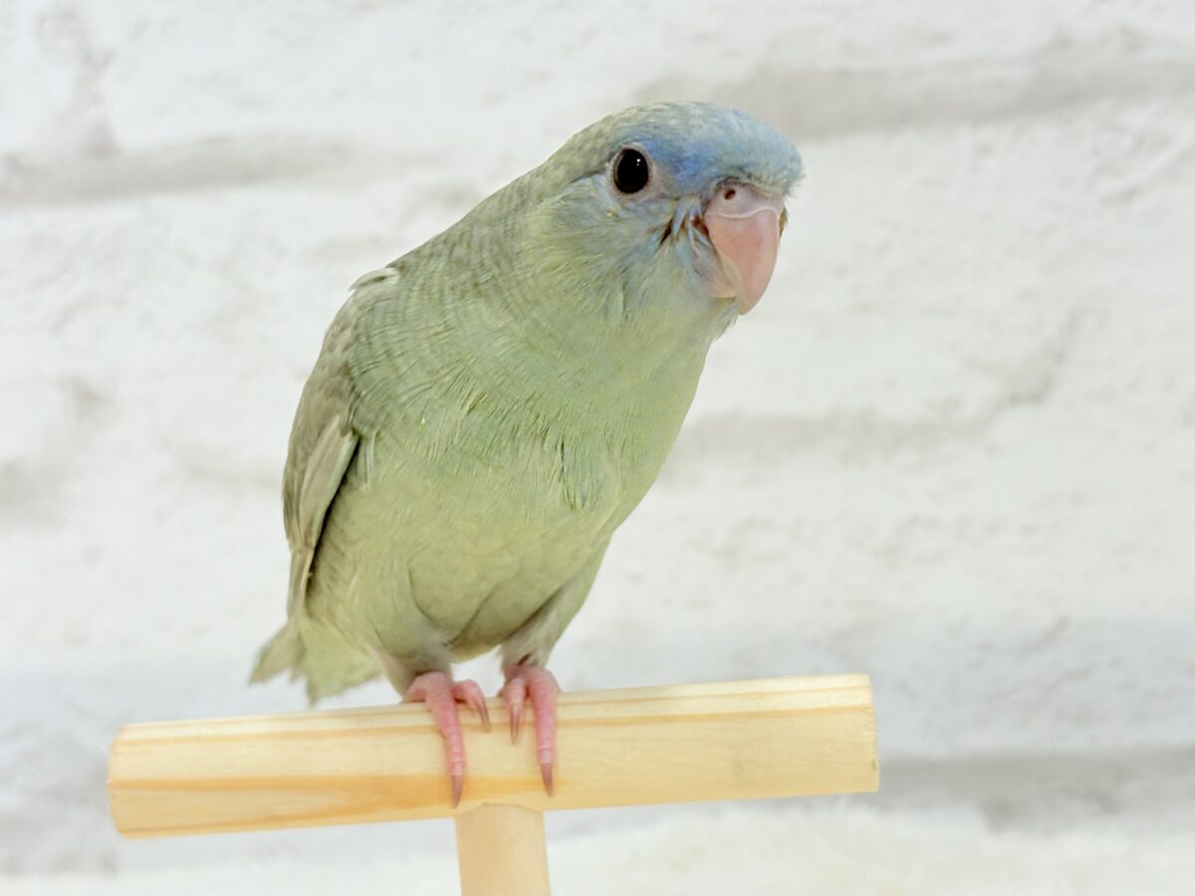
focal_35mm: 52
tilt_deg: -2.7
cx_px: 598
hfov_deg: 36.8
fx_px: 1795
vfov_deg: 28.0
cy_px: 448
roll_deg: +5.1
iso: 64
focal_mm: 5.96
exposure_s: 1/100
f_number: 1.6
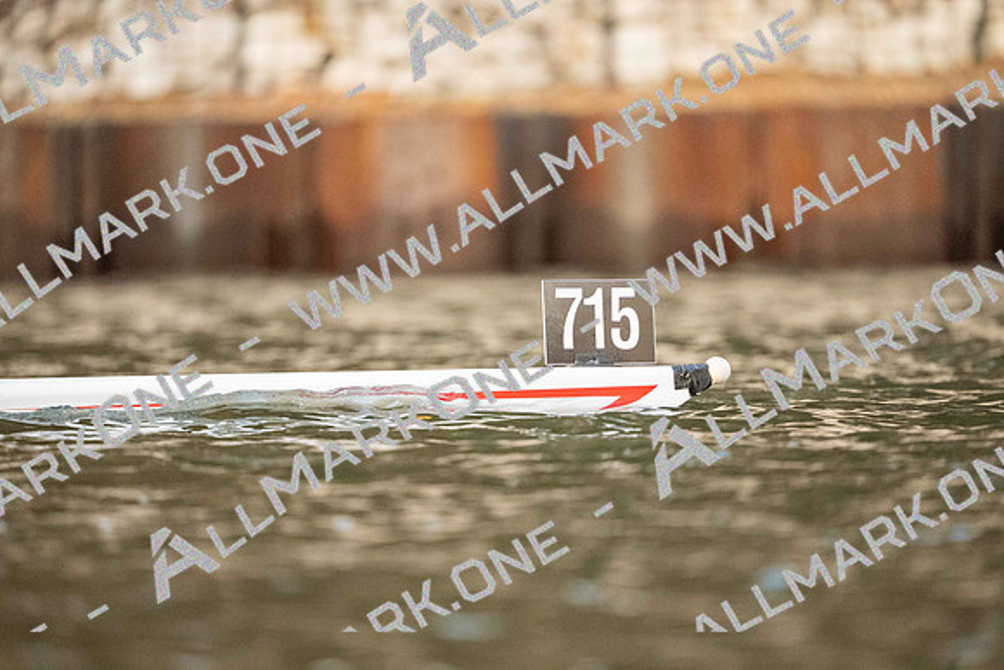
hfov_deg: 3.4
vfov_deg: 2.3
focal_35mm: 600
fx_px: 16736
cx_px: 502
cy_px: 335
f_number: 4
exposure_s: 1/1600
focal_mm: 600
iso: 3200
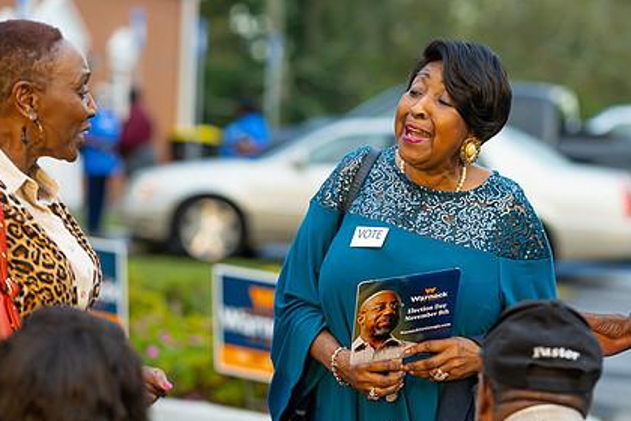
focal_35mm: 145
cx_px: 421
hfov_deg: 14.1
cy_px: 169
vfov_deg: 9.5
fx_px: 2541
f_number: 2.8
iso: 800
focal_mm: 105
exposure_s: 1/160
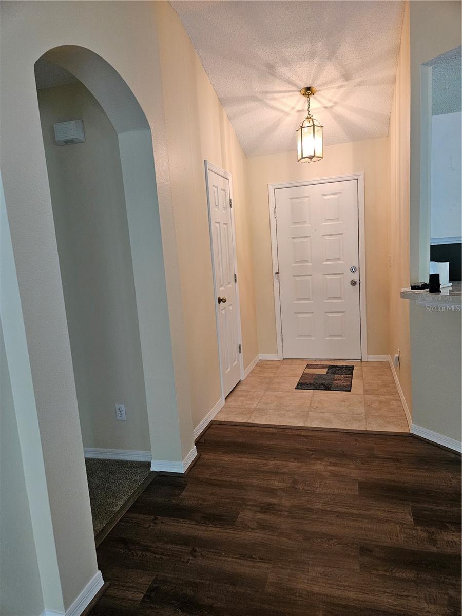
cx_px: 231
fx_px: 409
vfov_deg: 73.9
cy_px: 308
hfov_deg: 58.9
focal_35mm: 23
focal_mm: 5.4
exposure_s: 1/120
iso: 500
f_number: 1.8
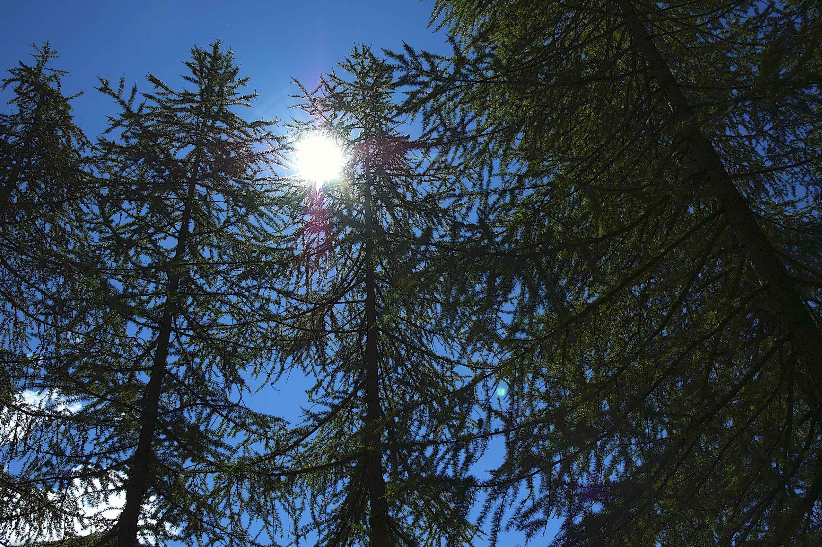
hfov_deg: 57.3
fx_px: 753
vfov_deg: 39.9
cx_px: 411
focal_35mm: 33
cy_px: 274
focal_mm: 22
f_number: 7.1
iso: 280
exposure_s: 1/1600
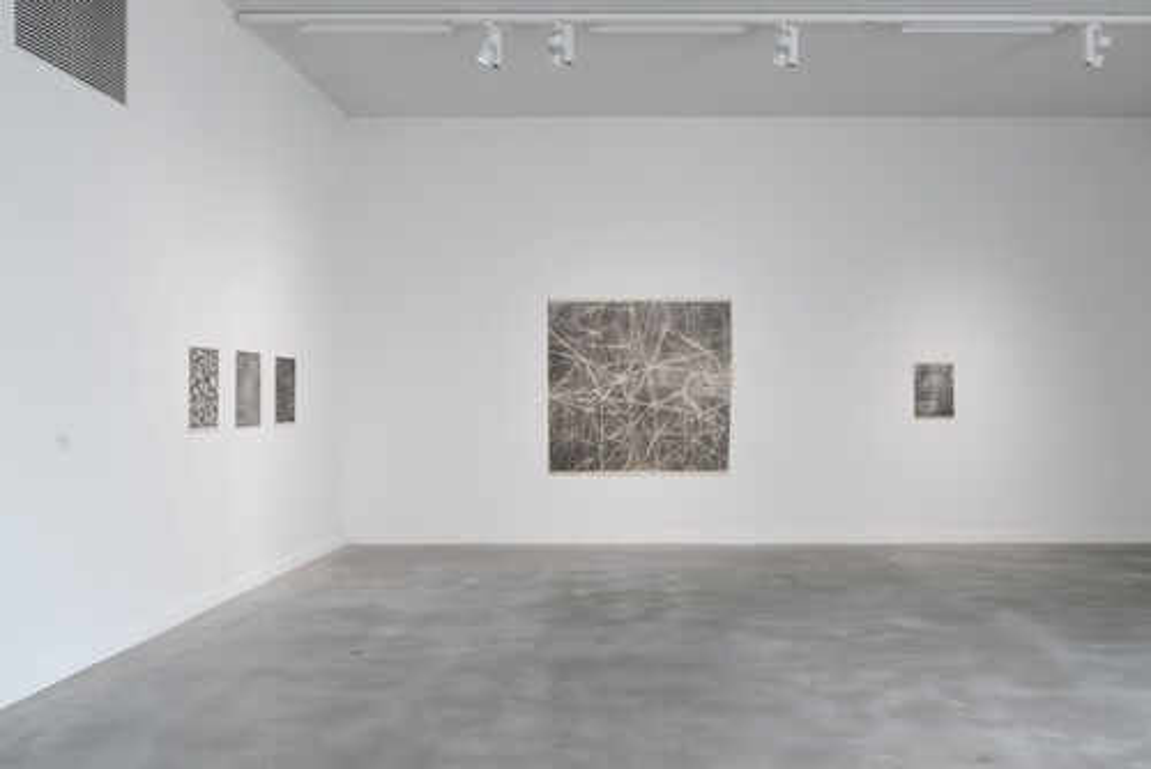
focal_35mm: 24
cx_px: 576
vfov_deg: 53.2
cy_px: 384
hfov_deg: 73.7
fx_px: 768
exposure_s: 1/1.6
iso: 100
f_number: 9
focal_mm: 24
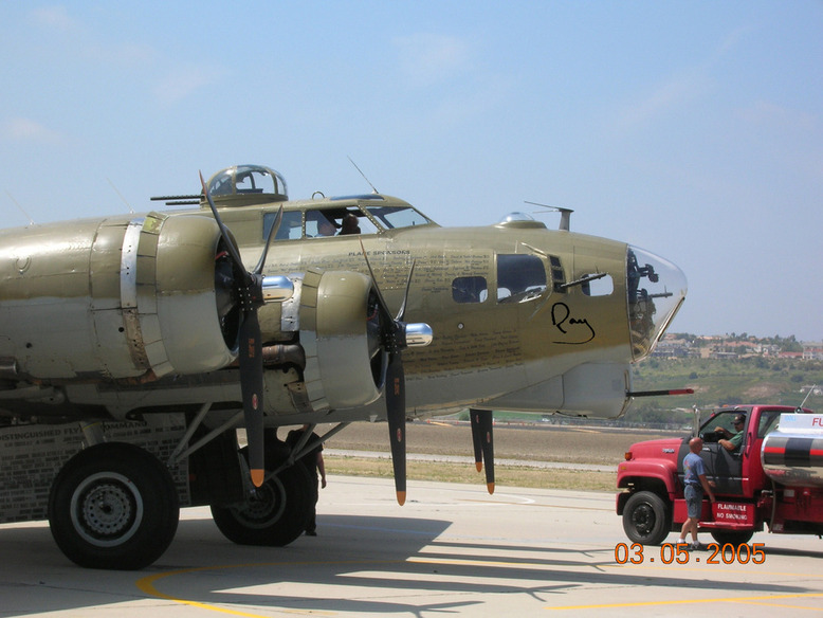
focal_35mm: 102
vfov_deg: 14.5
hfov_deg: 19.3
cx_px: 412
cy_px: 309
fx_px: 2426
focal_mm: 17.1
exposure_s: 1/124
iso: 50
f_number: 8.2
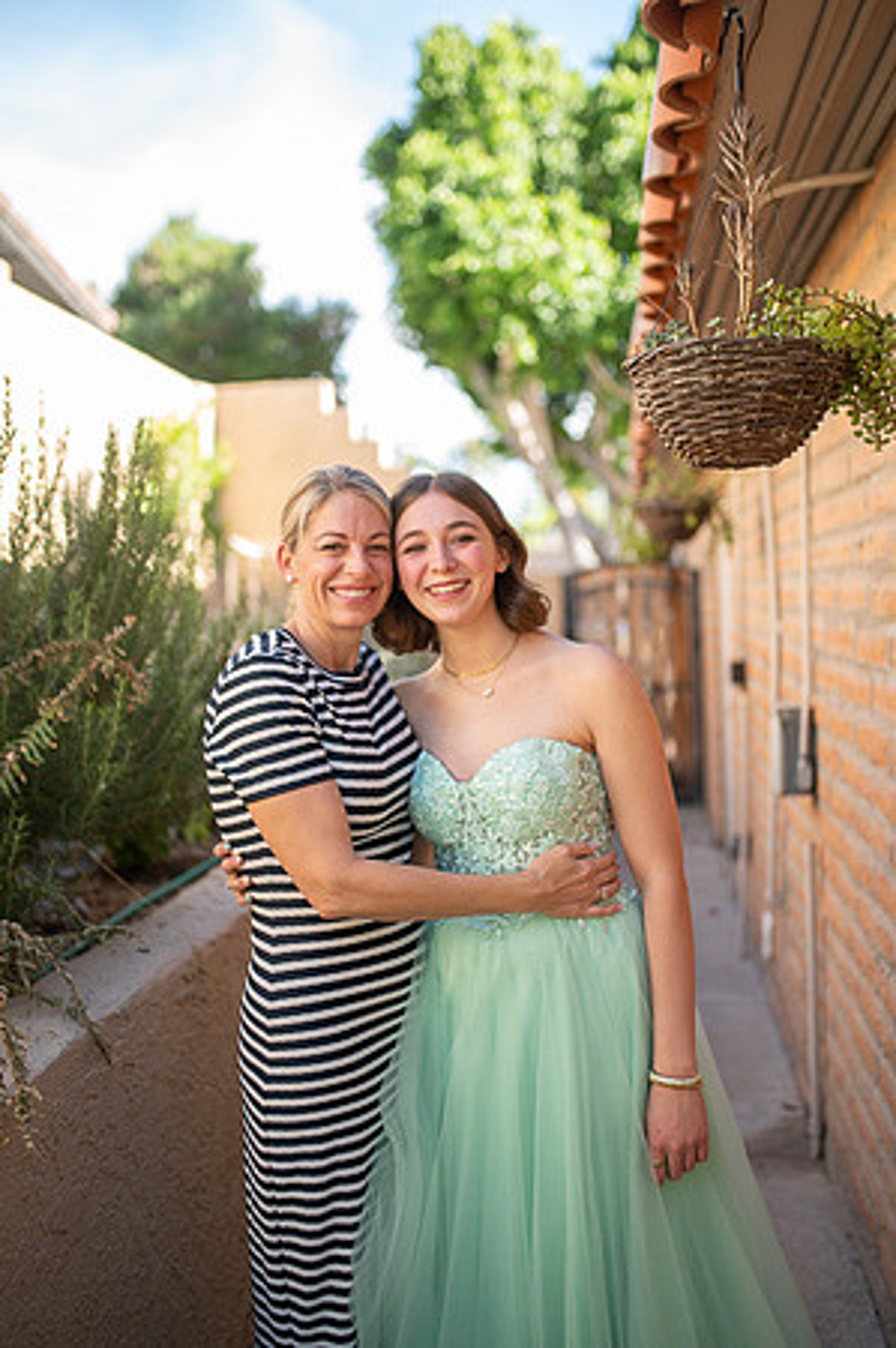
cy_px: 674
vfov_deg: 54.5
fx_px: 1310
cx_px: 448
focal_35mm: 35
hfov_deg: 37.8
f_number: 1.4
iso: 400
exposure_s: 1/2500
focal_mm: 35
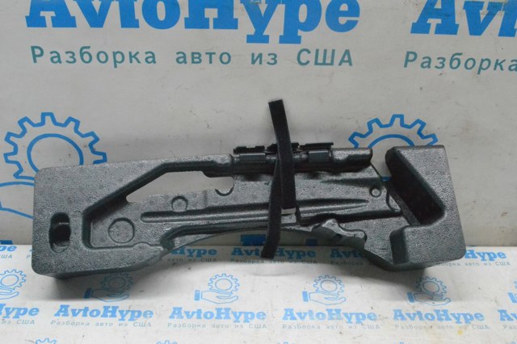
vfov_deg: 34.2
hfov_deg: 49.6
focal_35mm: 39
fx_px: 560
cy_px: 172
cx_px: 258
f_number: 10
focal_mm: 26
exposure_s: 1/160
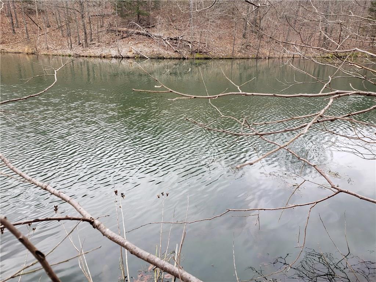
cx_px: 188
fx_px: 282
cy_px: 141
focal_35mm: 26
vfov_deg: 53.1
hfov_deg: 67.3
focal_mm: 4.3
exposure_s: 1/245
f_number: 2.4
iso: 50
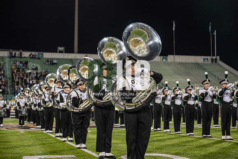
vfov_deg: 19.7
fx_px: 456
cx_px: 119
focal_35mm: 69
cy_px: 80
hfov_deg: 29.2
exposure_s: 1/500
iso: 1250
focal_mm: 69
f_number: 3.2
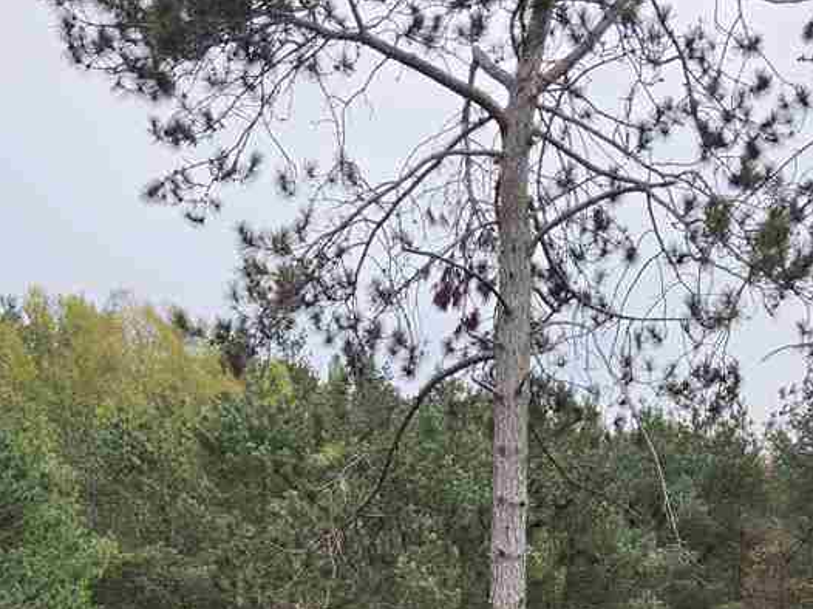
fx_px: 1315
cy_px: 702
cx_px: 419
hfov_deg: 34.4
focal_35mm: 56
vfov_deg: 24.1
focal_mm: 5.4
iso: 80
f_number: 1.8
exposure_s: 1/1978
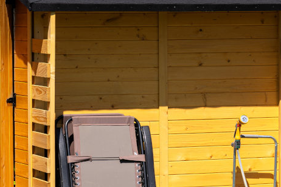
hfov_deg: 7.9
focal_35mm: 260
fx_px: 2029
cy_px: 97
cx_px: 216
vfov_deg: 5.3
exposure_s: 1/160
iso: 100
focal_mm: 100
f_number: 11
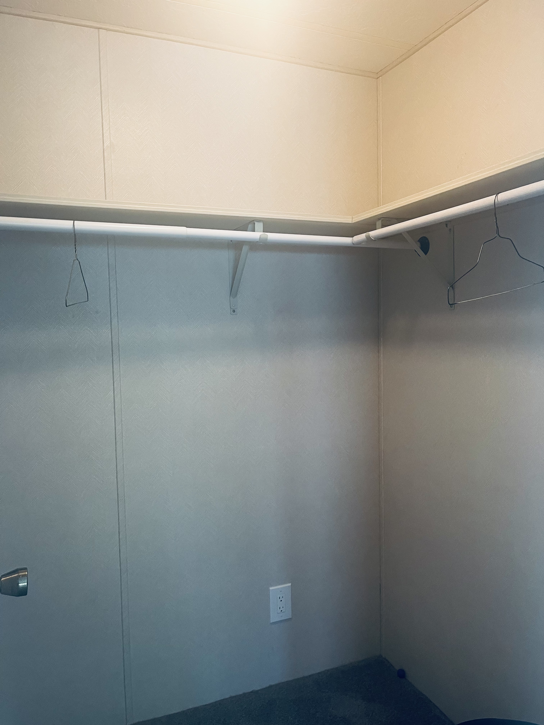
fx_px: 545
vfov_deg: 67.3
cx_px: 272
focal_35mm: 26
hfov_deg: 53.1
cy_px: 362
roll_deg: +0.6
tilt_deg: -4.4
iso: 125
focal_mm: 5.1
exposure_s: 1/60
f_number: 1.6
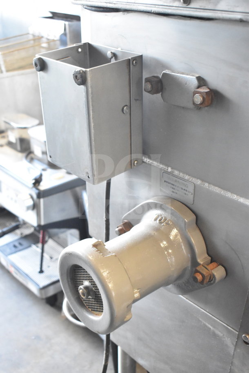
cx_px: 124
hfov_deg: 30.8
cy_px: 186
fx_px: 451
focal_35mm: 44
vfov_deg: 45.0
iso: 6400
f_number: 5.6
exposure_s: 1/125
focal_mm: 29
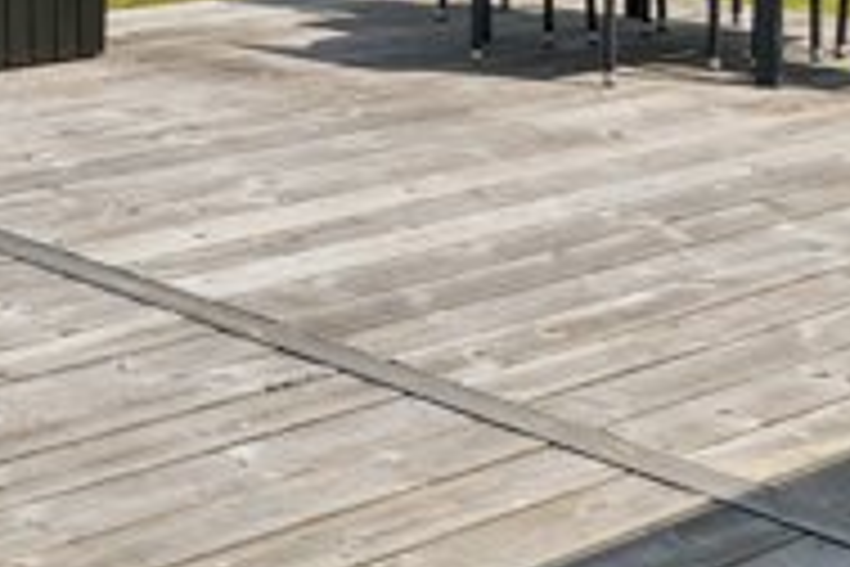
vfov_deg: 14.0
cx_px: -616
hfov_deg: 18.6
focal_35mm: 89
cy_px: -376
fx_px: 2101
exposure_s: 1/2000
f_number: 8
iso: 250
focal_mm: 14
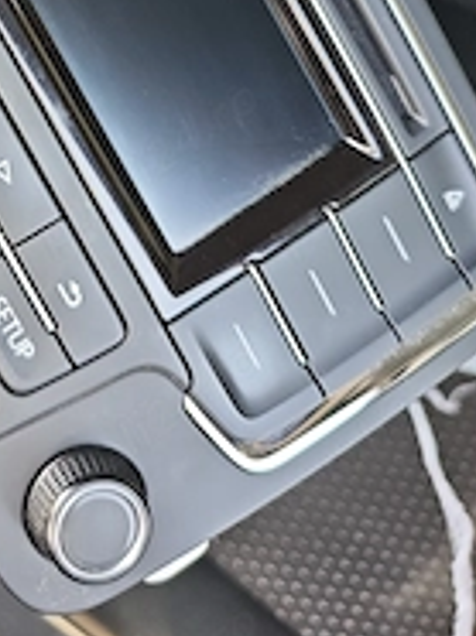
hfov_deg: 25.1
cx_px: 27
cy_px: -38
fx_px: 1029
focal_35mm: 56
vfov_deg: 31.2
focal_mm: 4.94
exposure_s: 1/200
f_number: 1.5
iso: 125
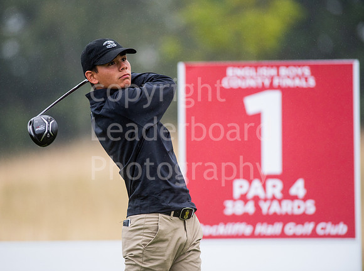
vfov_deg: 4.5
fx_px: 3461
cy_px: 132
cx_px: 156
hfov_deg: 6.0
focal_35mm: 330
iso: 1000
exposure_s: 1/1600
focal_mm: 300
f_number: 4
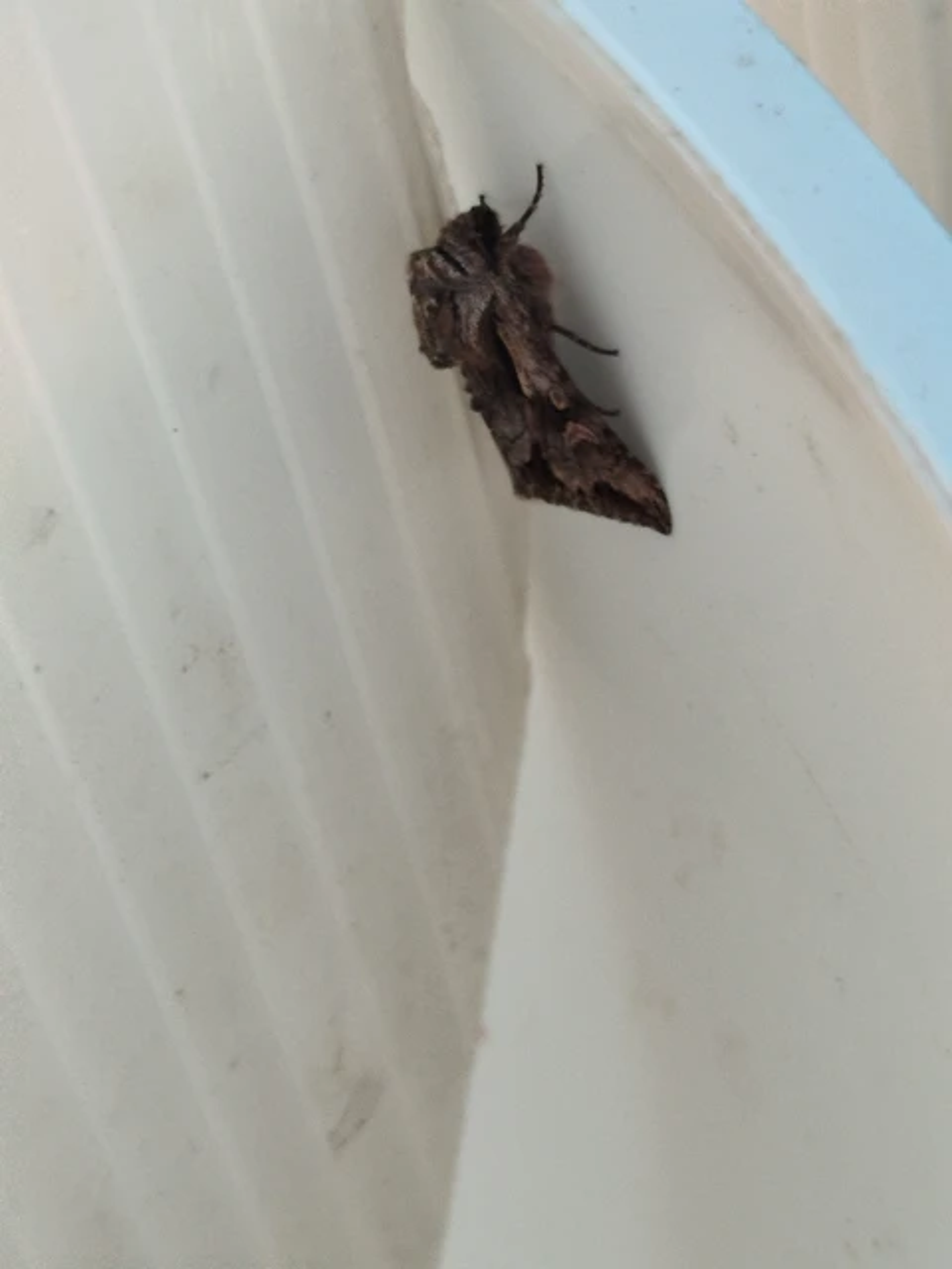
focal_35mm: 26
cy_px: 634
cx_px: 476
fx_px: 953
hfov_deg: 53.1
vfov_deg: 67.3
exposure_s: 1/50
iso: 160
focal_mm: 5.31
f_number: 1.7
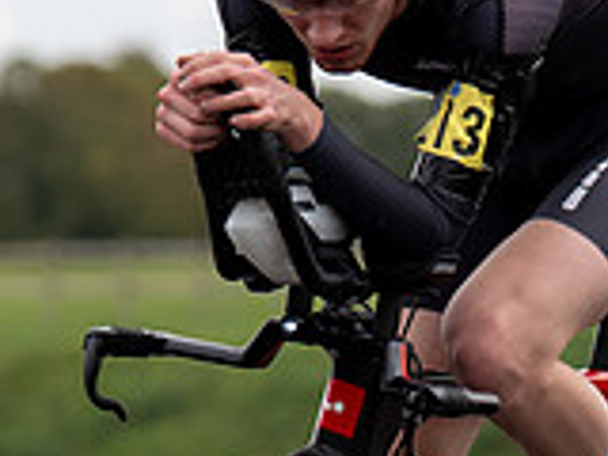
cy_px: 409
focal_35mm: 669
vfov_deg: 2.2
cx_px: 309
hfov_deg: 3.0
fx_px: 11750
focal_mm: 120
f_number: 3.5
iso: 125
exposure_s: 1/1000
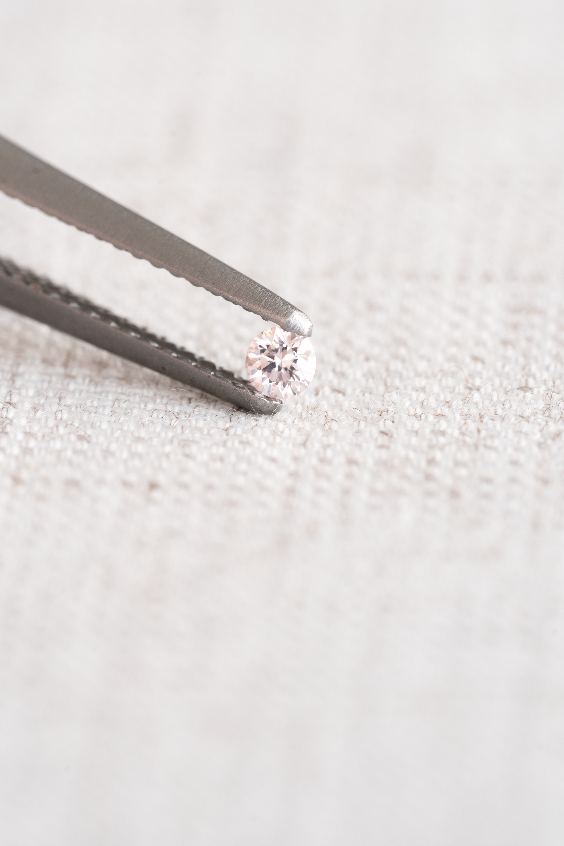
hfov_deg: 11.6
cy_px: 300
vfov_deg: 17.3
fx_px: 2773
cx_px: 285
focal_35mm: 118
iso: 100
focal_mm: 90
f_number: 8
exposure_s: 1/6
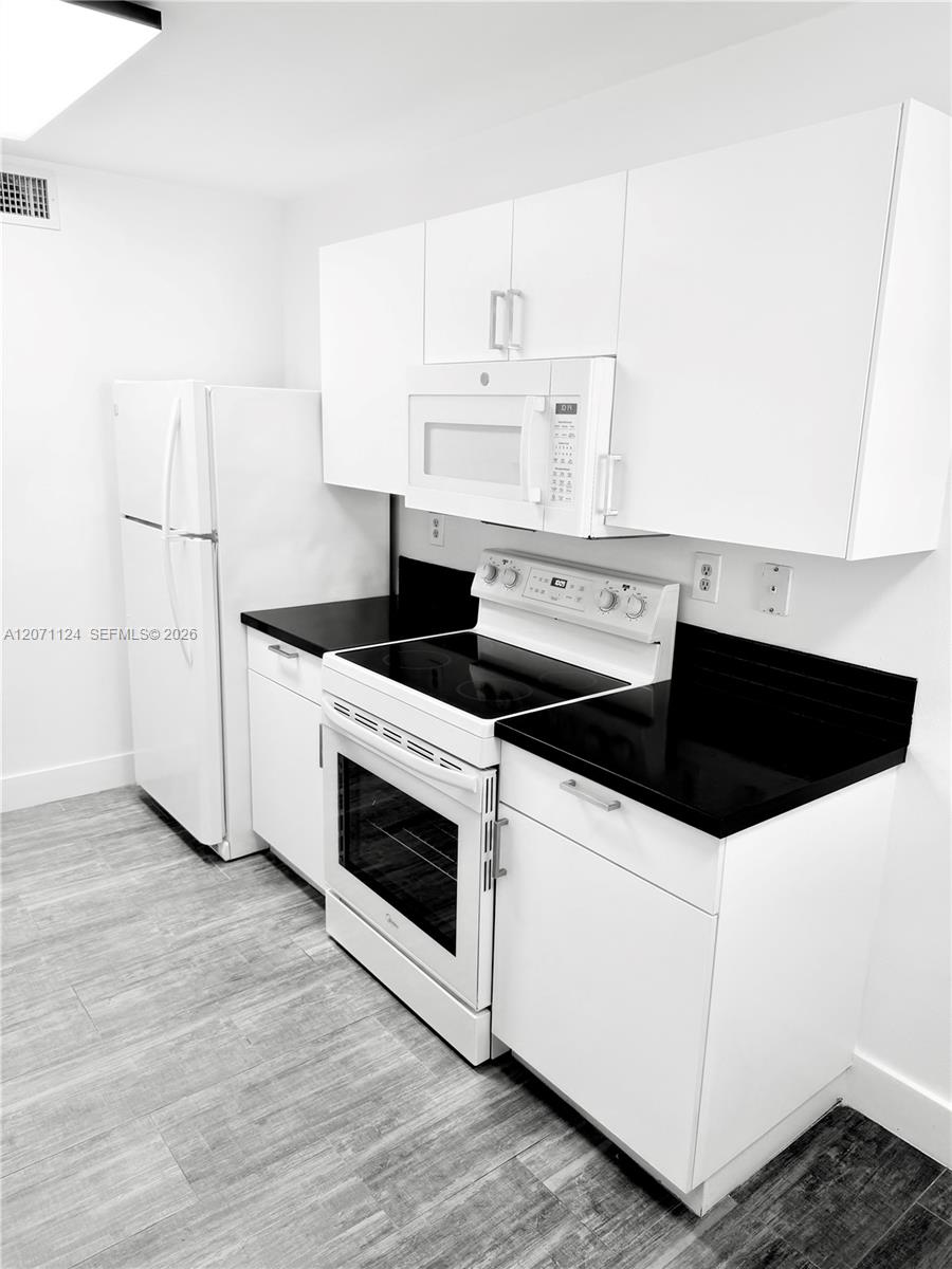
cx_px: 476
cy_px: 634
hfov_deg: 56.8
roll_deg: -1.1
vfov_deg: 71.6
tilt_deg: -13.2
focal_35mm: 24
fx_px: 880
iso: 100
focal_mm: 6.76
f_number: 1.78
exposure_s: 1/120
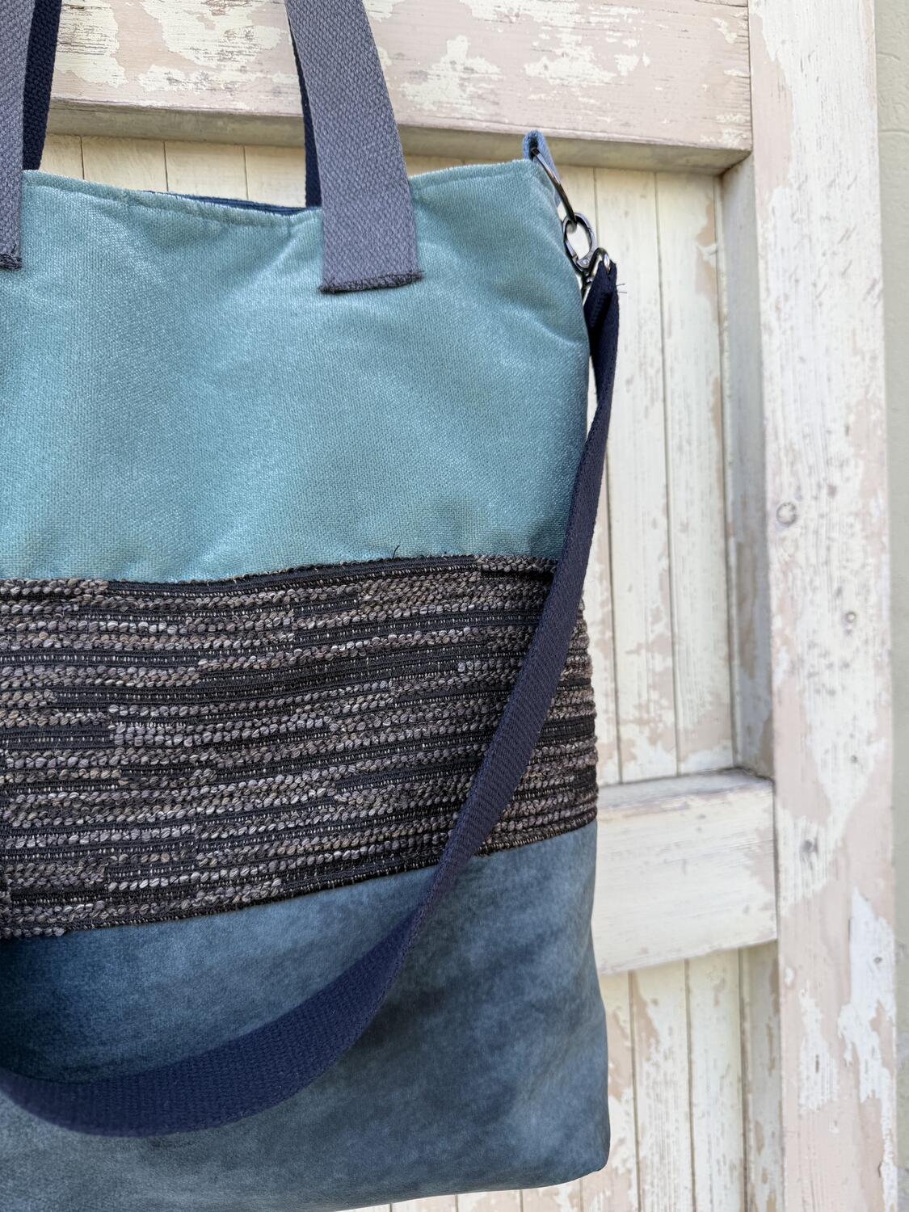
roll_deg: +2.5
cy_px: 606
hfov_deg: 56.8
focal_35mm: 24
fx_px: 840
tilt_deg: -10.5
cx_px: 454
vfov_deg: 71.6
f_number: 1.78
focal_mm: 6.76
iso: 64
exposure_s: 1/212
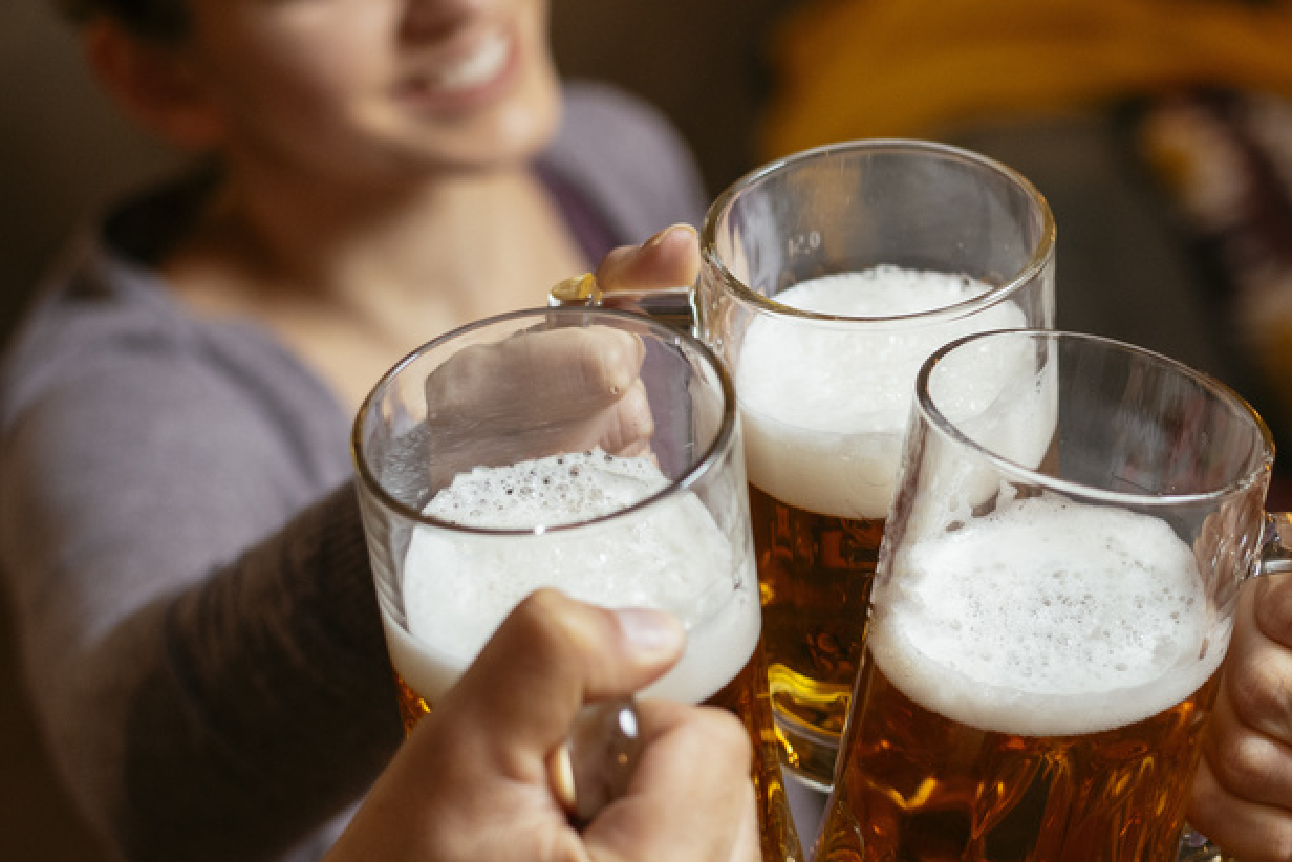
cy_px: 529
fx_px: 4056
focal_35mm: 113
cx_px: 933
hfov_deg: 18.0
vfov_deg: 12.1
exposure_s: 1/125
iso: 800
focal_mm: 58
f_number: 3.2
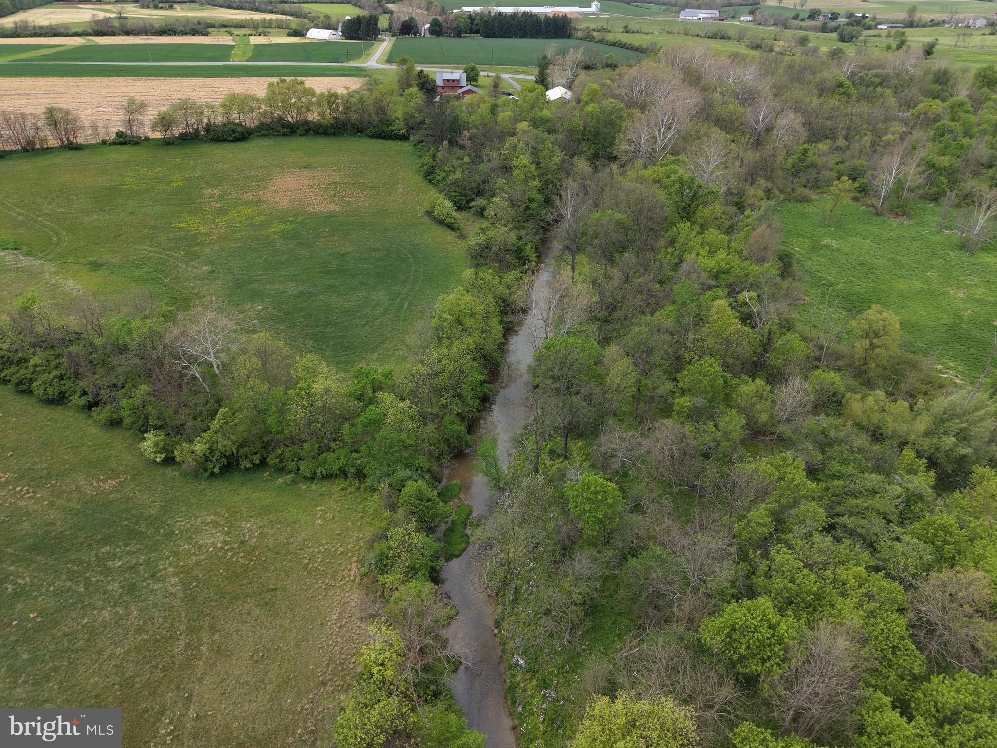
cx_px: 498
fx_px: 691
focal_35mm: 24
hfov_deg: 71.6
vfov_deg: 56.8
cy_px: 374
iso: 100
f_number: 1.8
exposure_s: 1/1250
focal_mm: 8.67
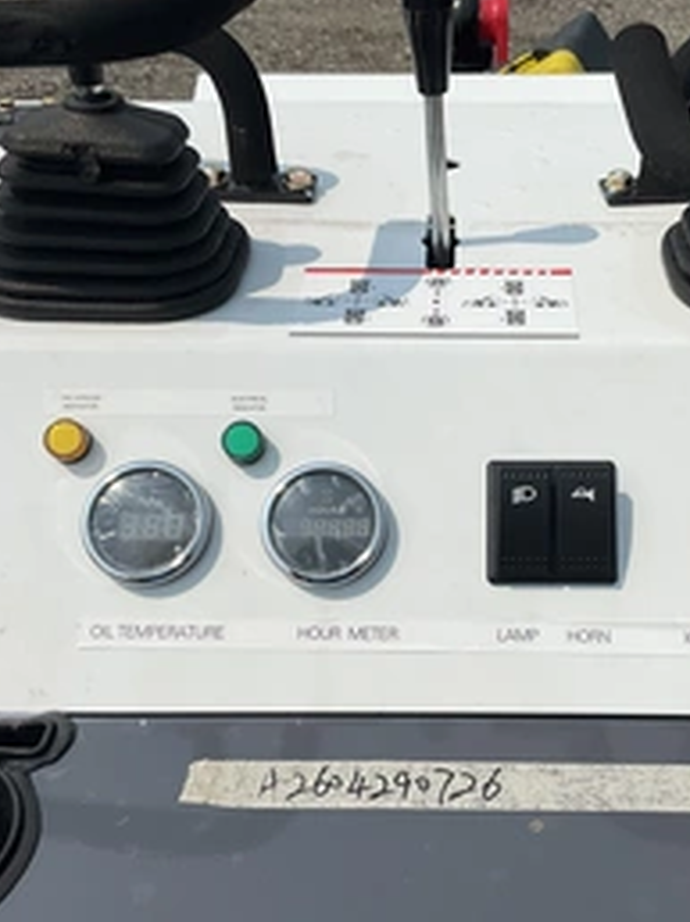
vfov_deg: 42.1
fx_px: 1198
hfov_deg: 31.9
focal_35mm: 45
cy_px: 461
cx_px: 458
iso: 25
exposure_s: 1/5814
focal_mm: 3
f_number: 1.8
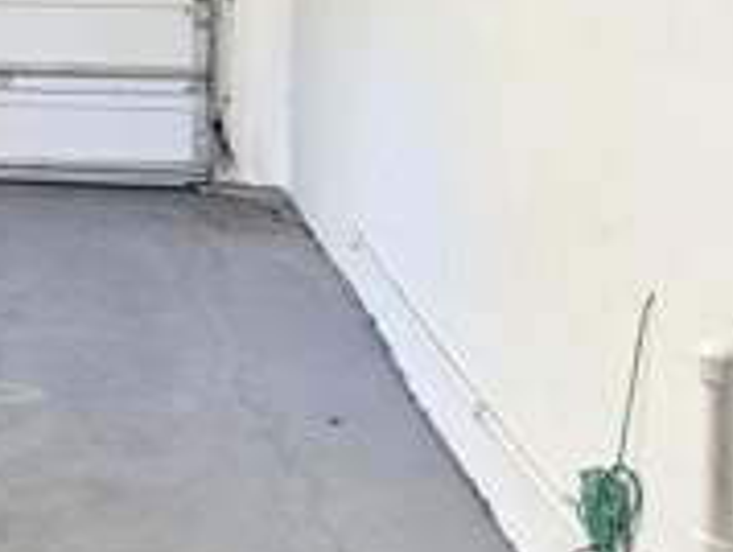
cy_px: -33
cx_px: -156
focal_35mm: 62
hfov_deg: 27.3
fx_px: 1315
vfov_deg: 22.5
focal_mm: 5.4
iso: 400
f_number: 1.8
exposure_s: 1/120
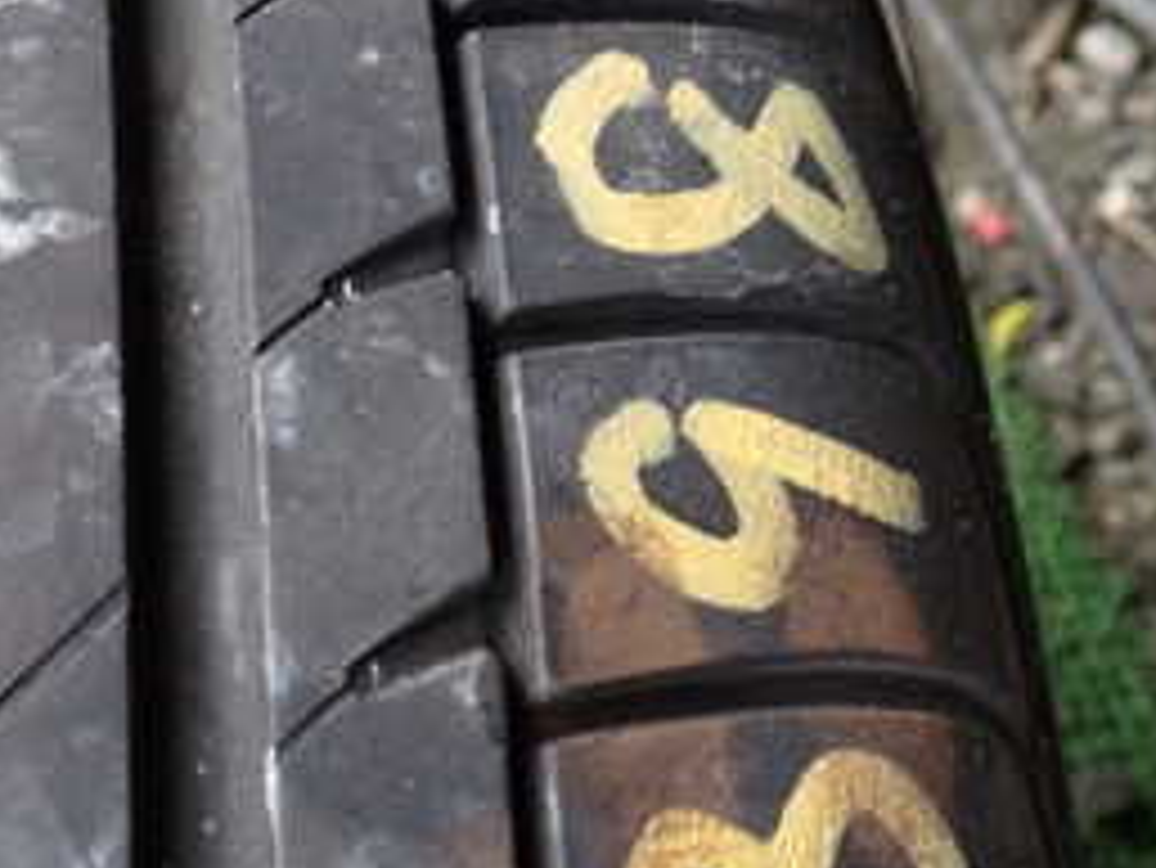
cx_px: -108
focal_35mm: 70
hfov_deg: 25.7
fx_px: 2339
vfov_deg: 20.6
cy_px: 94
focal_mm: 5.4
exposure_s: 1/30
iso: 200
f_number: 2.3
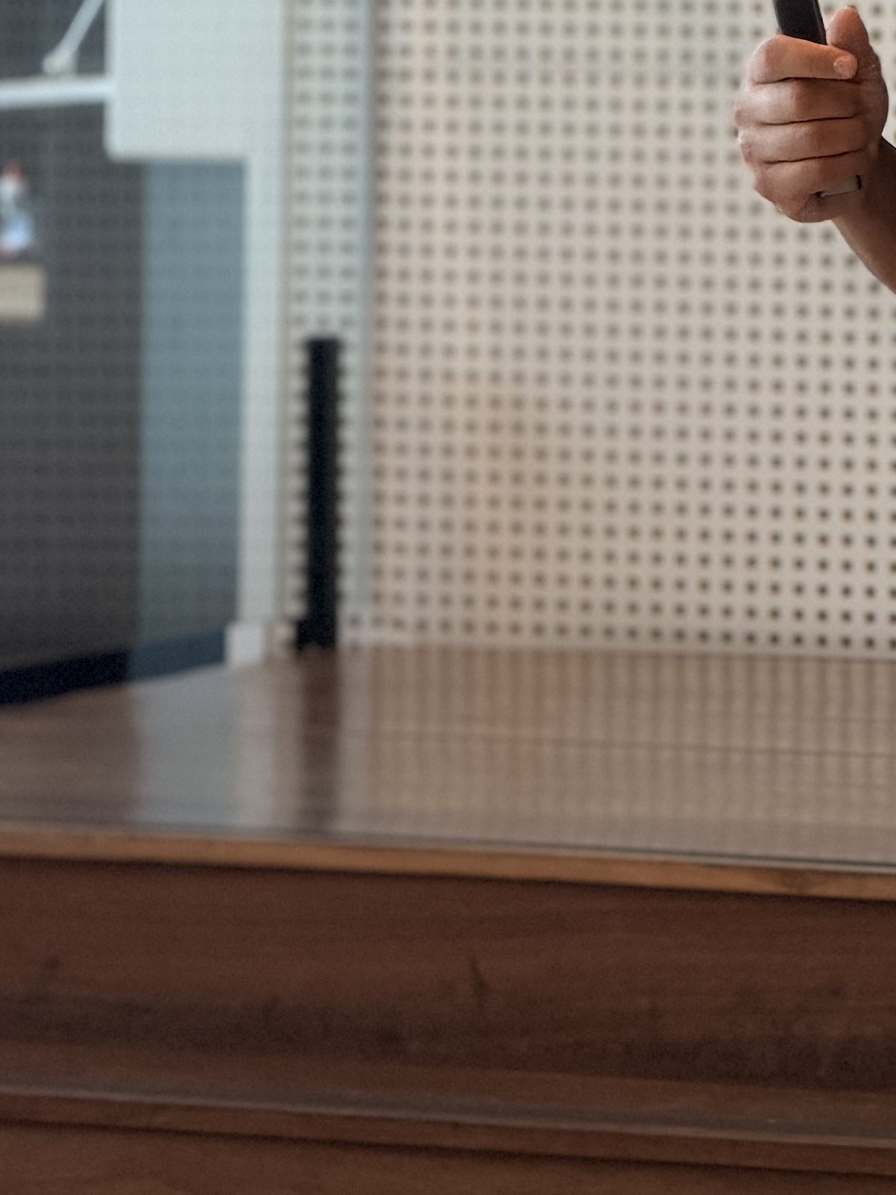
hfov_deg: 5.6
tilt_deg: -0.2
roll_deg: -1.3
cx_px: 901
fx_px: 9111
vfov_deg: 7.5
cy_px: -143
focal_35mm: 264
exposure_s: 1/120
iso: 250
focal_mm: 16.89
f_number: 2.8
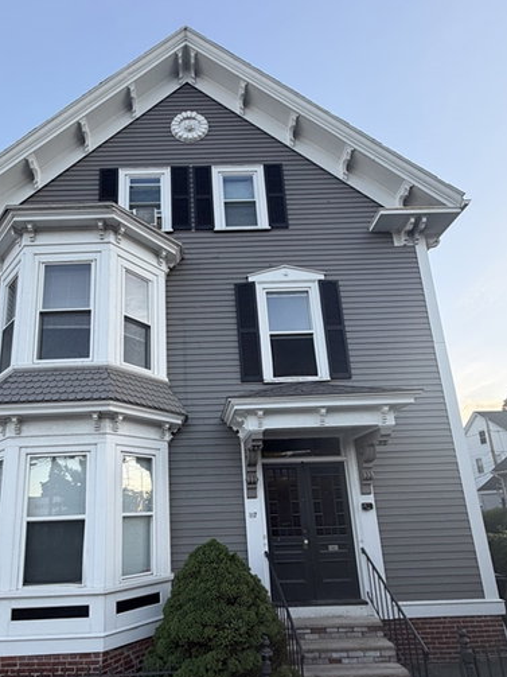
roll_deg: -0.1
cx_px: 194
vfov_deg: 82.6
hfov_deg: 67.7
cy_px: 434
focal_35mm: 19
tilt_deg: +15.0
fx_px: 371
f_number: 2.2
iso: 50
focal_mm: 2.22
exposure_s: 1/121
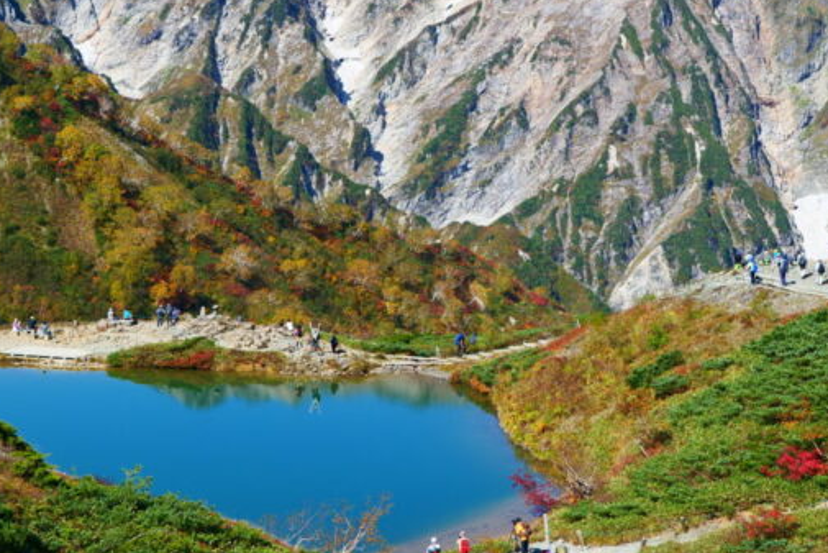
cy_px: 157
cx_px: 498
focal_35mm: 77
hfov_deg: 26.3
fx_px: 1771
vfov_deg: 17.7
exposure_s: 1/320
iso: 100
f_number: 6.3
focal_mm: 38
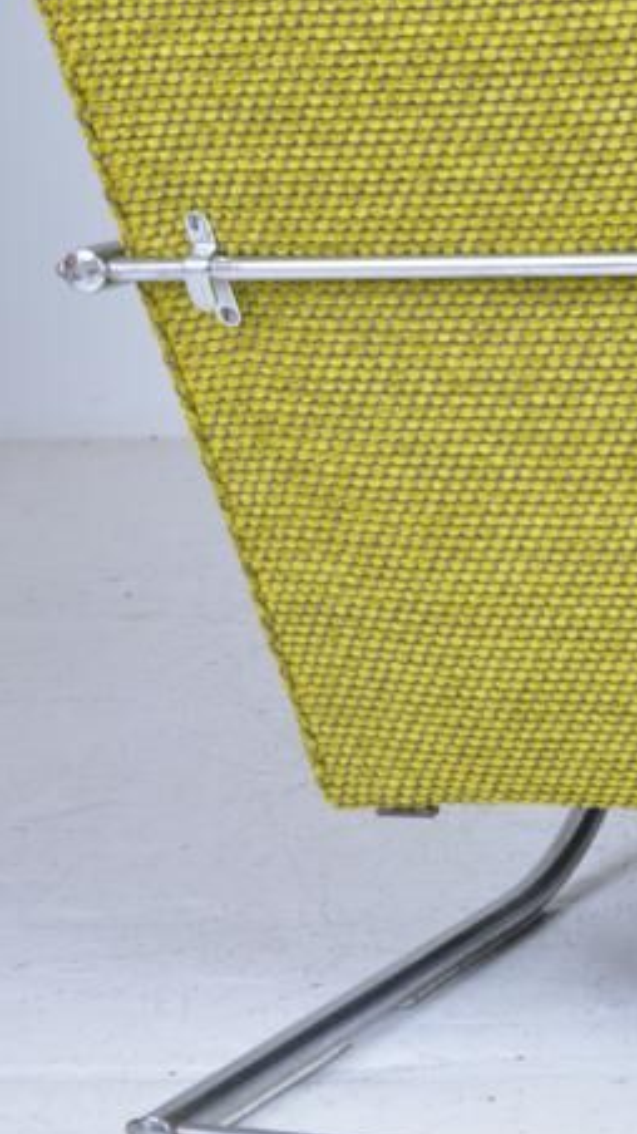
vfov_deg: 20.4
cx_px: 1141
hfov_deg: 10.9
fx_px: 3137
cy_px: 401
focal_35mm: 104
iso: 400
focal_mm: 25
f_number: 10
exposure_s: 1/60
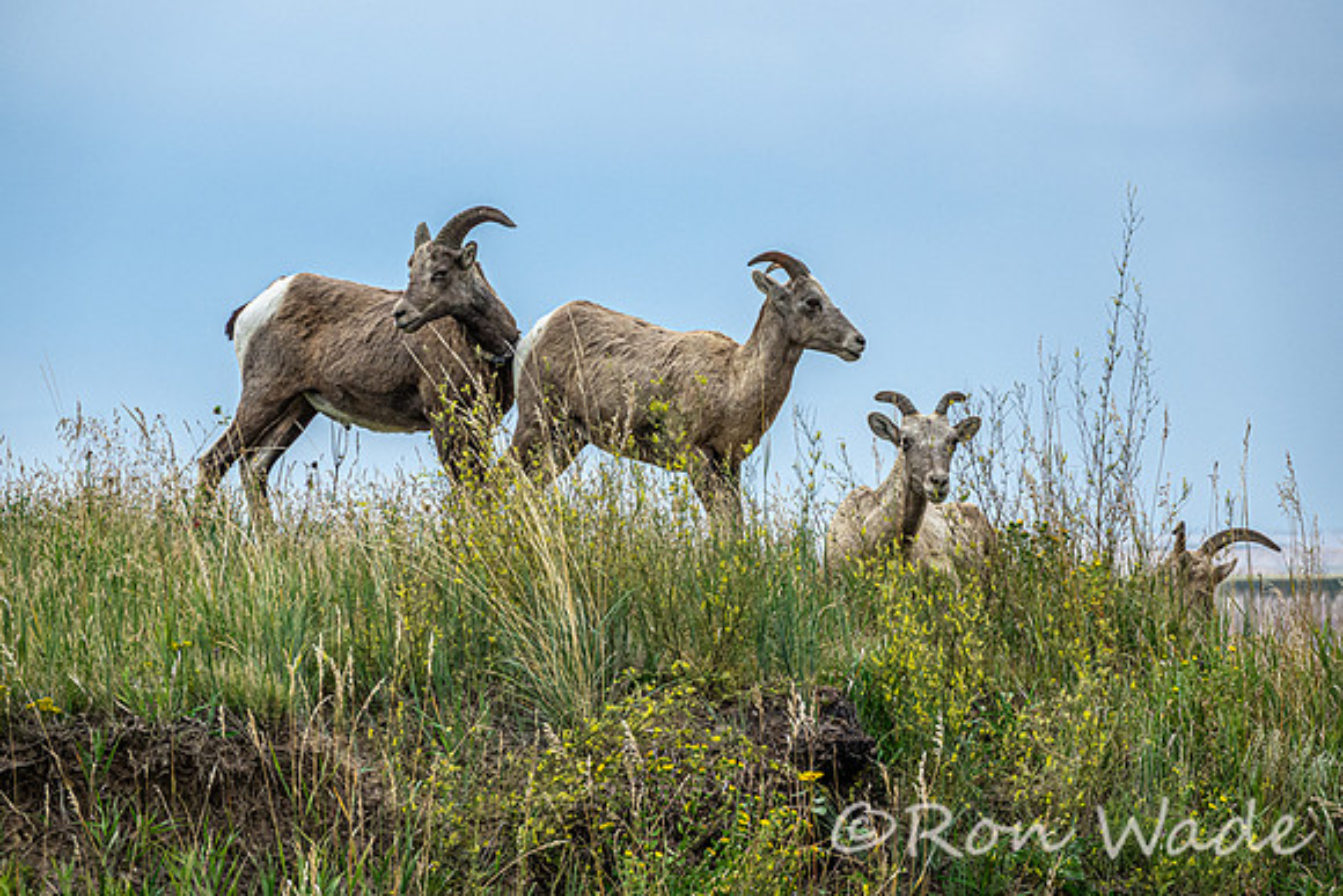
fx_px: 7164
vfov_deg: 7.2
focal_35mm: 192
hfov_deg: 10.7
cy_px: 448
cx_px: 672
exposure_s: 1/500
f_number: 4
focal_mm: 70.27
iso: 320
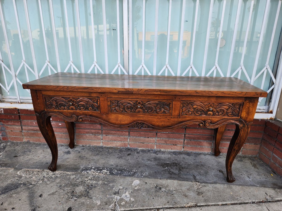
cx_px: 141
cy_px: 106
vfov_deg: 58.9
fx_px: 187
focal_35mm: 23
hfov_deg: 73.9
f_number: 1.8
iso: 20
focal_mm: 5.4
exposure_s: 1/180
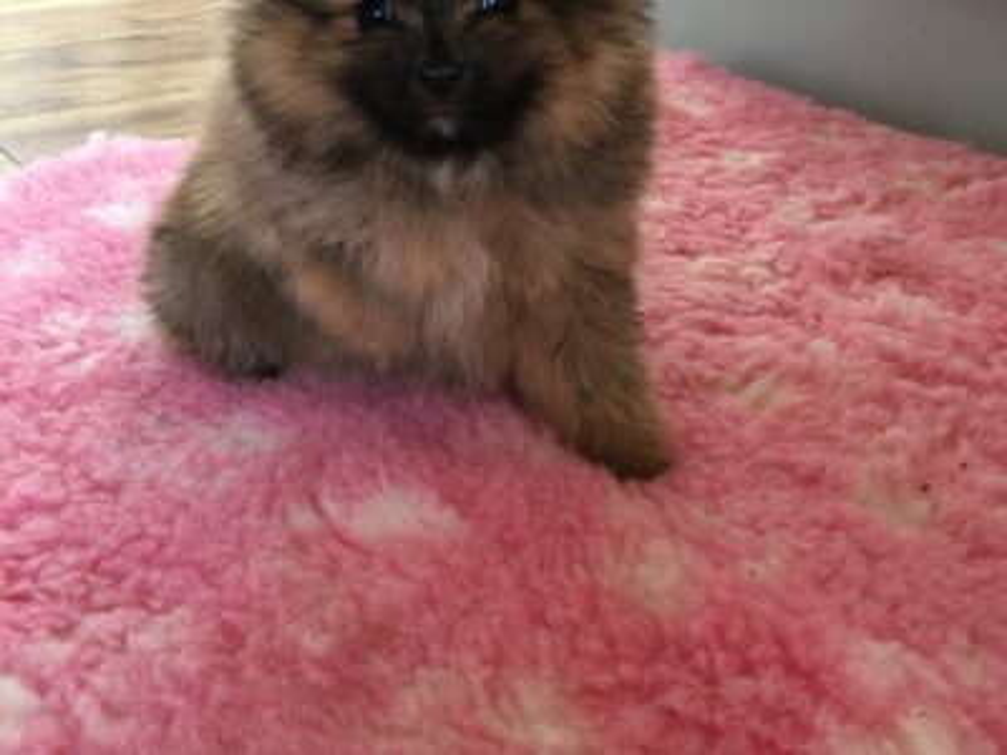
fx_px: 844
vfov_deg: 48.2
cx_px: 504
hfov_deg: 61.7
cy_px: 378
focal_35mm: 29
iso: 100
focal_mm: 4.15
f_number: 2.2
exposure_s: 1/17
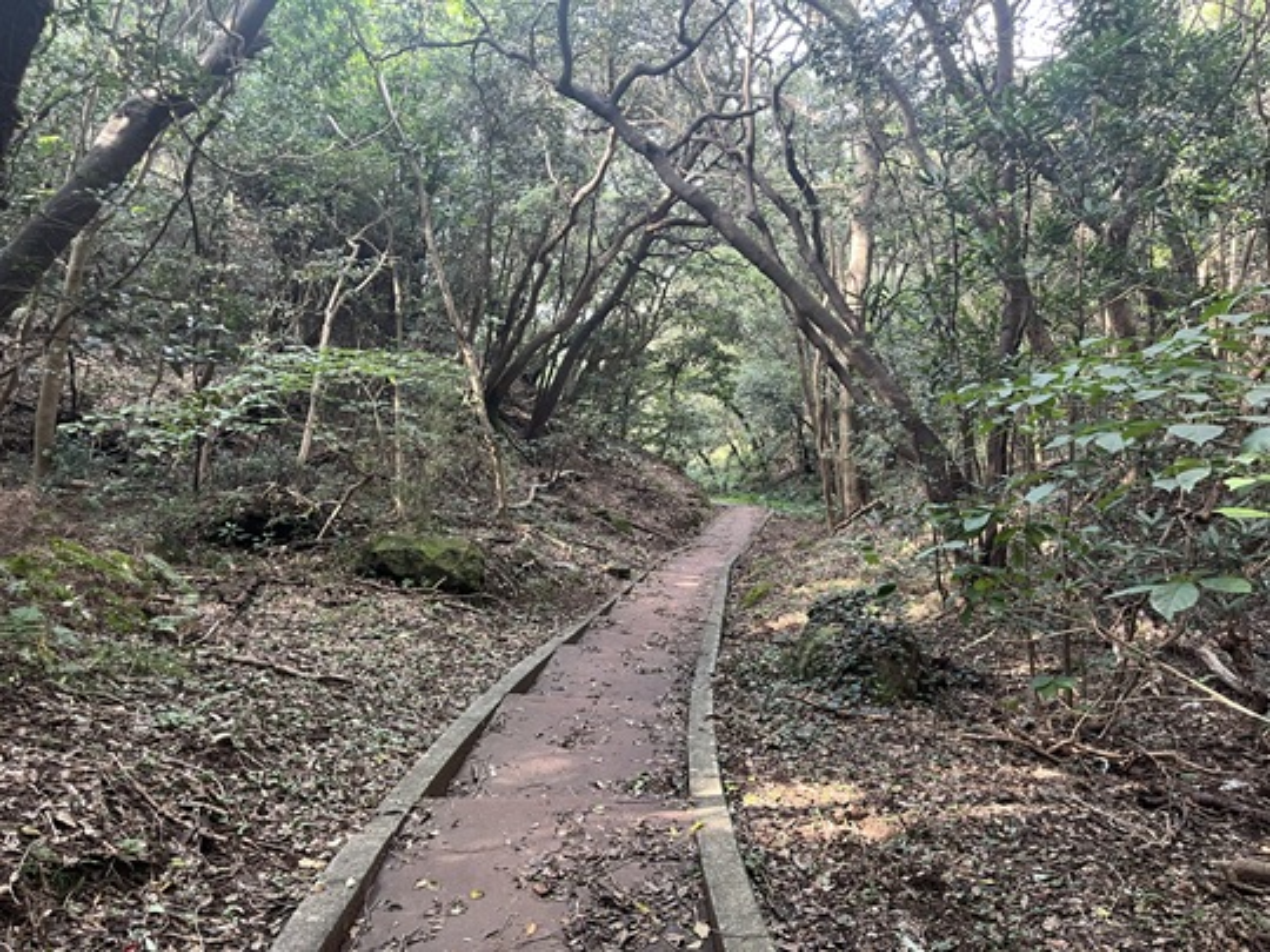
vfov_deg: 53.1
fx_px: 954
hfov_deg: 67.3
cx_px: 635
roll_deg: -0.3
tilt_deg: -13.3
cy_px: 476
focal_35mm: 26
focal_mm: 5.1
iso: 125
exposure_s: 1/66
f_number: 1.6
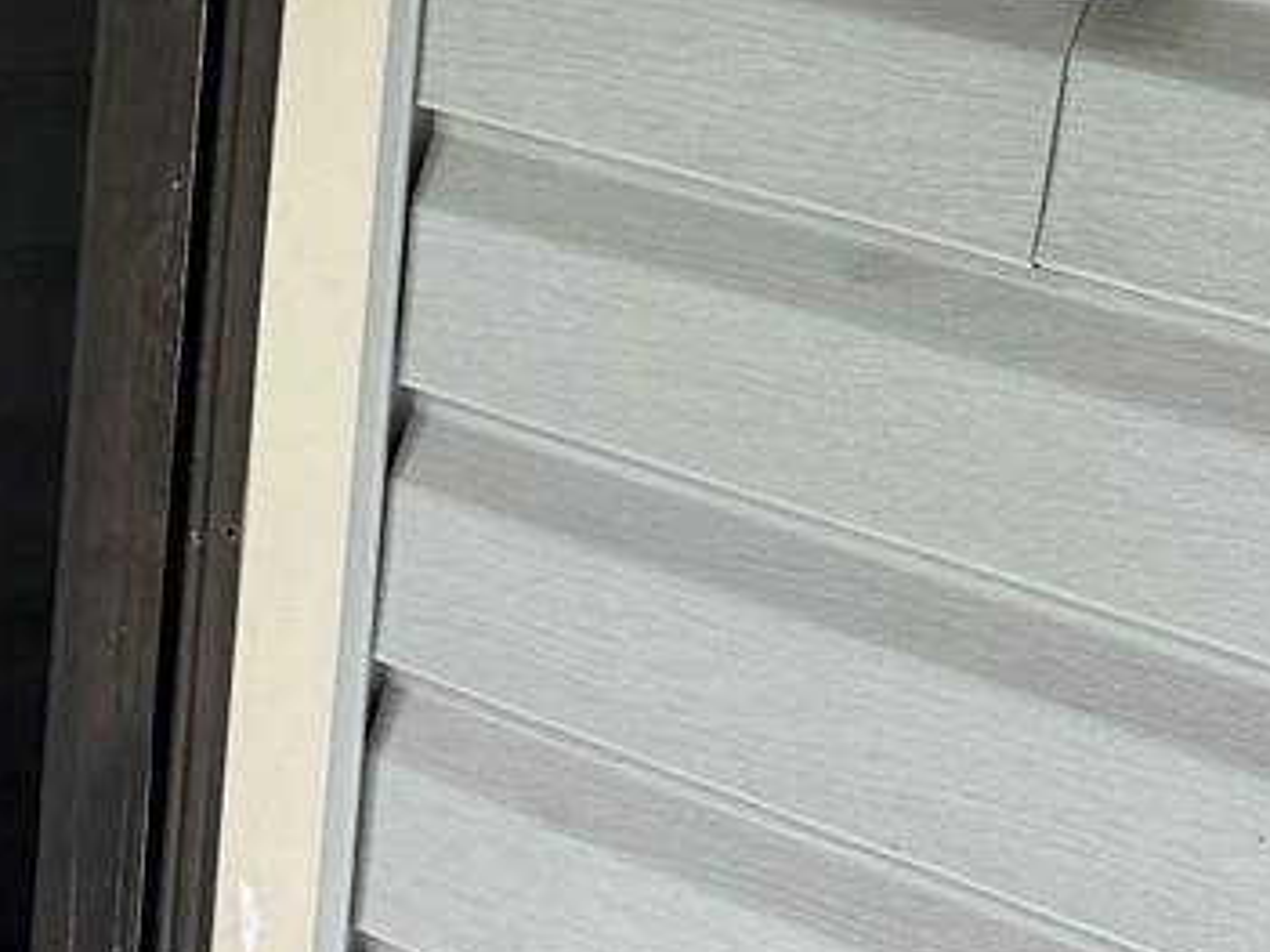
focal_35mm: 140
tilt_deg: -9.4
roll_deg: -2.5
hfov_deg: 12.7
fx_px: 5135
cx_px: -1085
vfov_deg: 10.5
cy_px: -69
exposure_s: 1/521
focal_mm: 6.76
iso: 100
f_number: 1.78
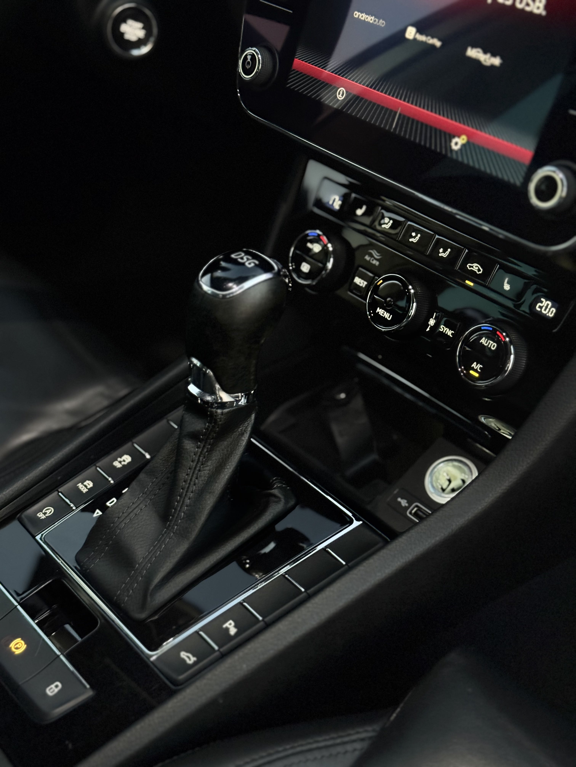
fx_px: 1065
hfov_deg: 30.3
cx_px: 288
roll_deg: -0.2
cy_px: 384
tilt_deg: -34.3
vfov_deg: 39.7
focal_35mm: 48
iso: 800
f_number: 1.78
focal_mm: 6.76
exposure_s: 1/18
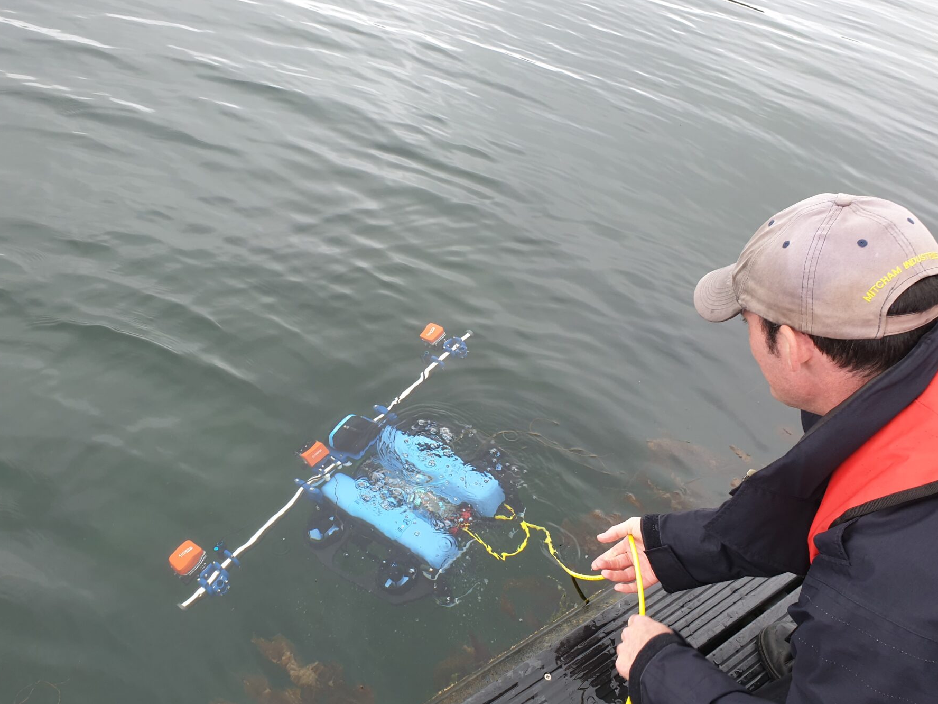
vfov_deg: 46.8
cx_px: 425
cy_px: 359
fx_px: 813
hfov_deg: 59.9
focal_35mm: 30
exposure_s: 1/168
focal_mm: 4.3
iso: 50
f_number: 2.4
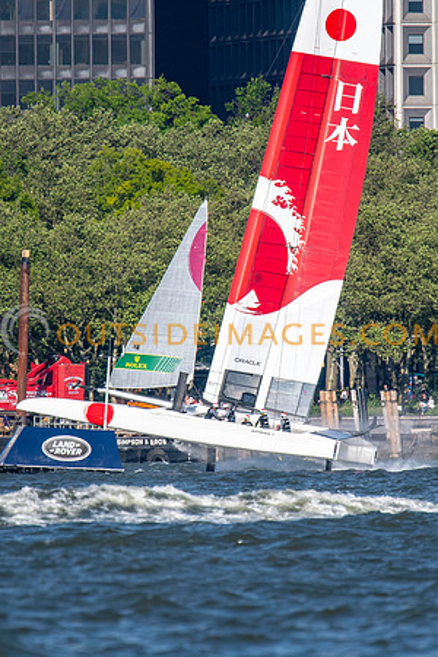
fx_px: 17384
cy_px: 329
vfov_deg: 2.2
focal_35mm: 953
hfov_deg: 1.4
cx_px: 249
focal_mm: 420
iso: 500
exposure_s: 1/3200
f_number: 5.6
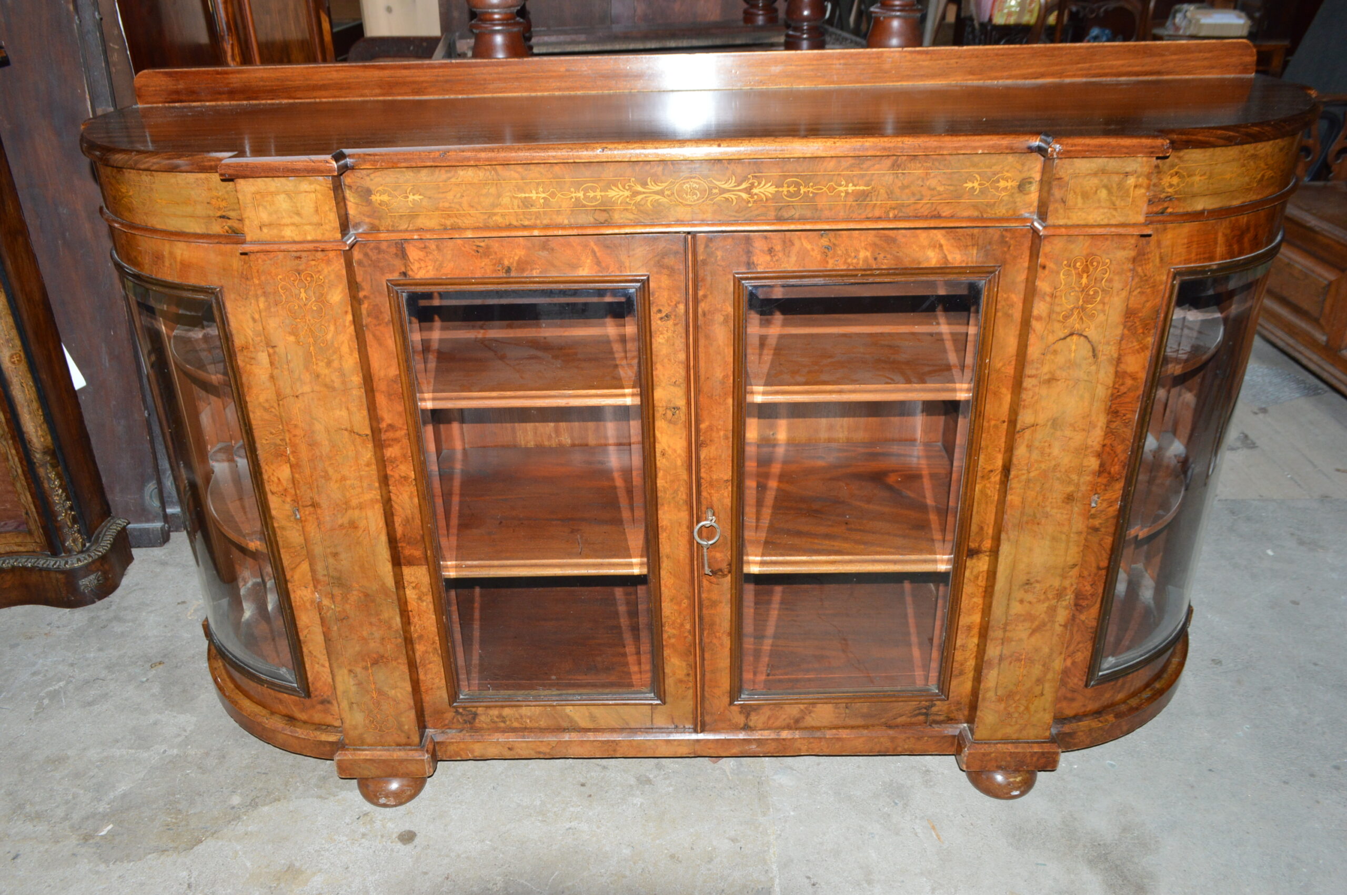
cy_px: 448
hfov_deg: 67.4
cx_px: 674
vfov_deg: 47.8
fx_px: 1009
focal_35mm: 27
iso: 640
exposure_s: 1/60
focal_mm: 18
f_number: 8
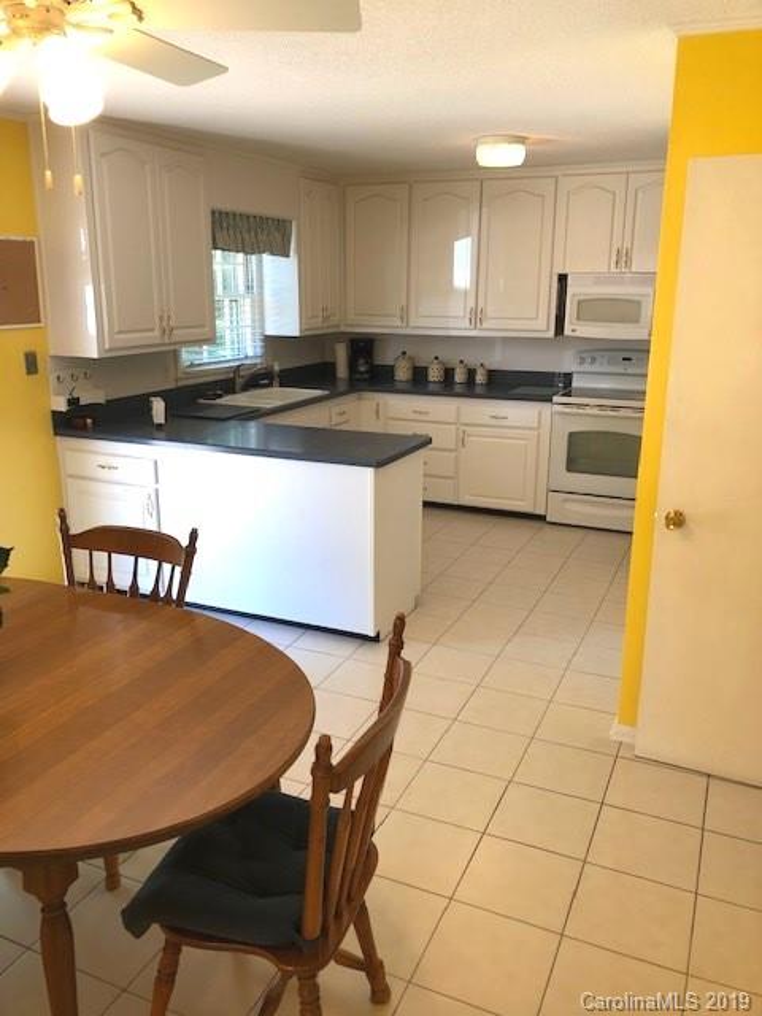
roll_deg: +0.3
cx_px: 381
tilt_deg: -14.4
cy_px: 508
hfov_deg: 49.7
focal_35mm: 28
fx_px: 822
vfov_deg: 63.4
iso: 25
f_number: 1.8
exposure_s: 1/30
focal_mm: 3.99
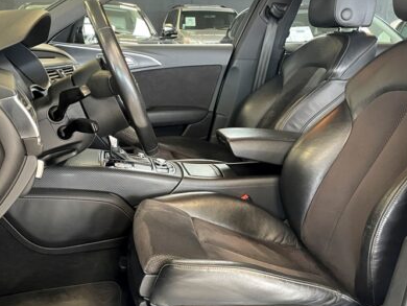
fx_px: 471
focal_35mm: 40
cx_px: 178
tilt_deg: -12.1
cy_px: 145
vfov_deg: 36.0
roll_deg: -2.0
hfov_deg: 46.7
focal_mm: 4.2
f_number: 1.6
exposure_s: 1/60
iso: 320
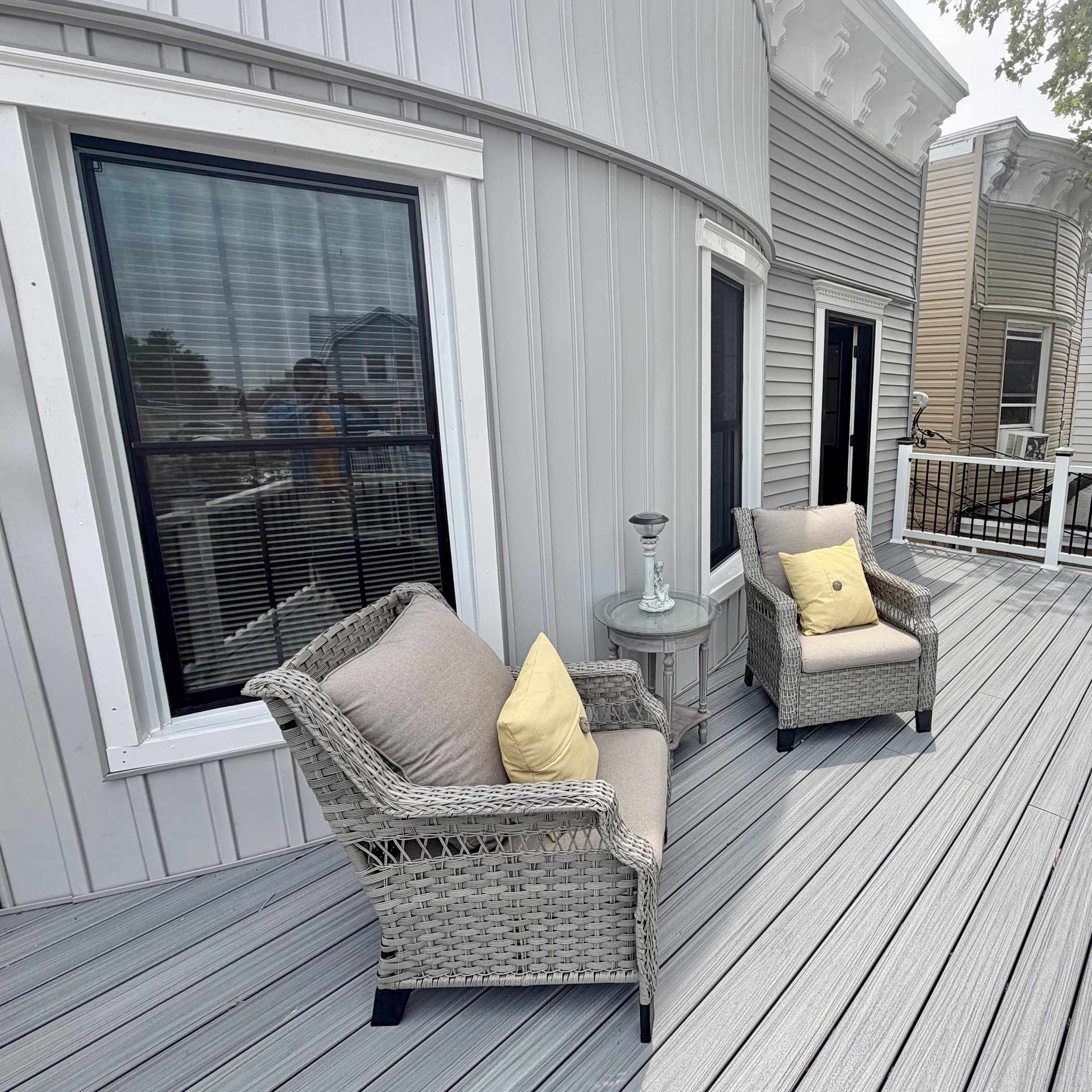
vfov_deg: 80.7
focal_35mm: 18
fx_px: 642
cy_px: 518
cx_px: 729
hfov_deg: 78.1
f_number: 2.2
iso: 32
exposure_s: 1/770
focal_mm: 2.22
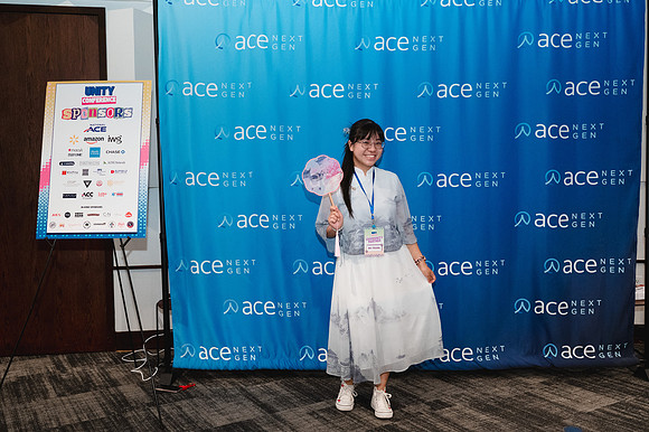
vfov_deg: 37.8
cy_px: 216
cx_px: 324
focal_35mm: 35
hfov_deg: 54.4
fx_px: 631
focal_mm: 35
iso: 3200
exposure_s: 1/200
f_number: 3.5
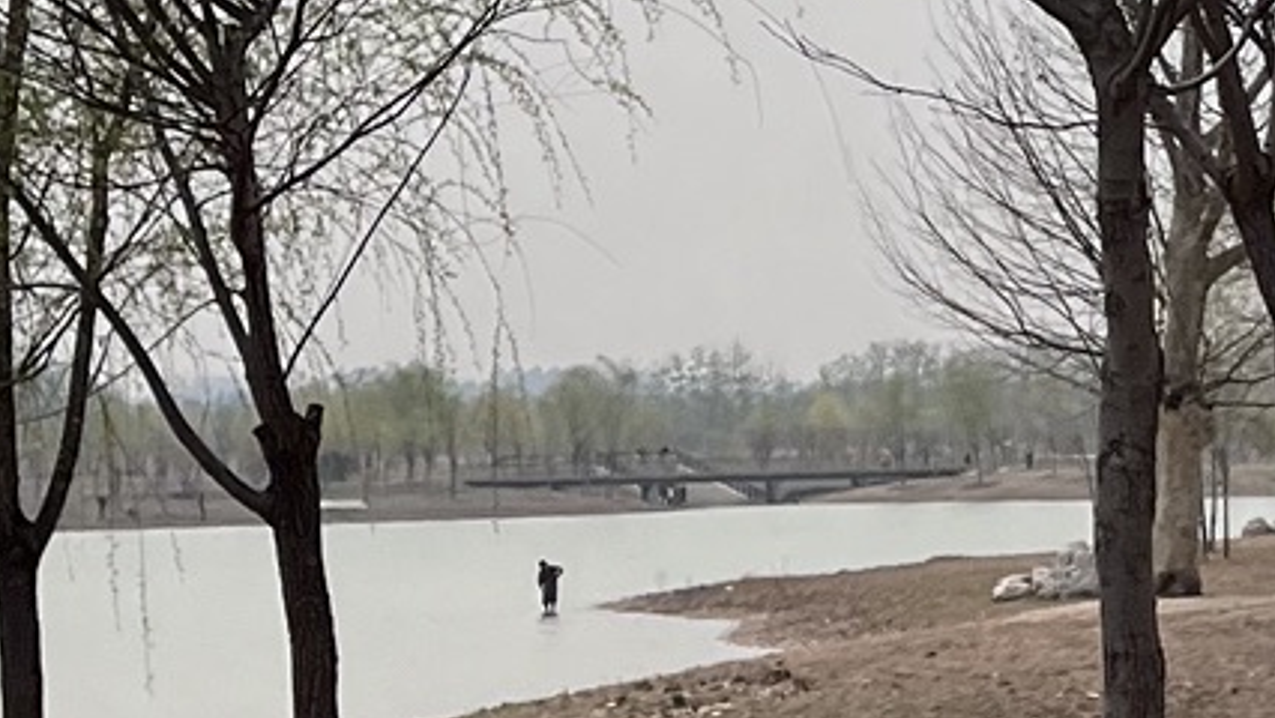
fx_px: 4498
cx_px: 1751
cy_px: -111
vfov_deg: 9.0
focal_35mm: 133
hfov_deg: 15.2
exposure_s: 1/8403
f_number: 1.6
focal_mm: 5.1
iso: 50
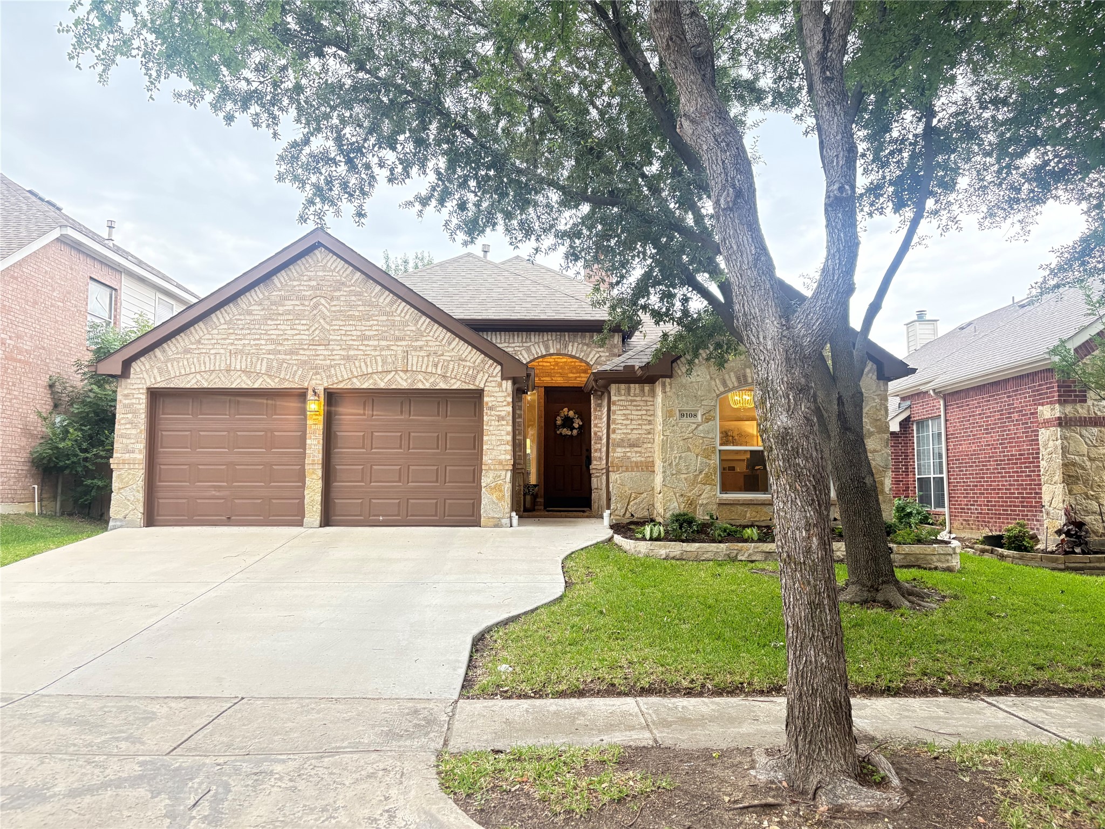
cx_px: 552
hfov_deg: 67.3
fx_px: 830
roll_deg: +0.4
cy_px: 414
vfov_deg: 53.1
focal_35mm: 26
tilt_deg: +5.1
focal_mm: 5.96
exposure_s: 1/60
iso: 400
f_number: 1.6
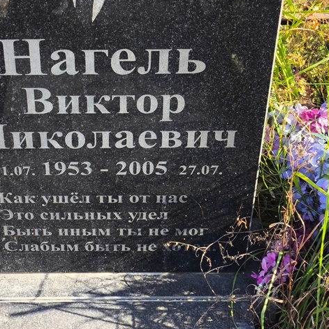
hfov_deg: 22.8
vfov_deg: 23.0
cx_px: 77
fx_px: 806
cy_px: 124
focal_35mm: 75
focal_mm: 4.71
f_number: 1.7
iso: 50
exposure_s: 1/282
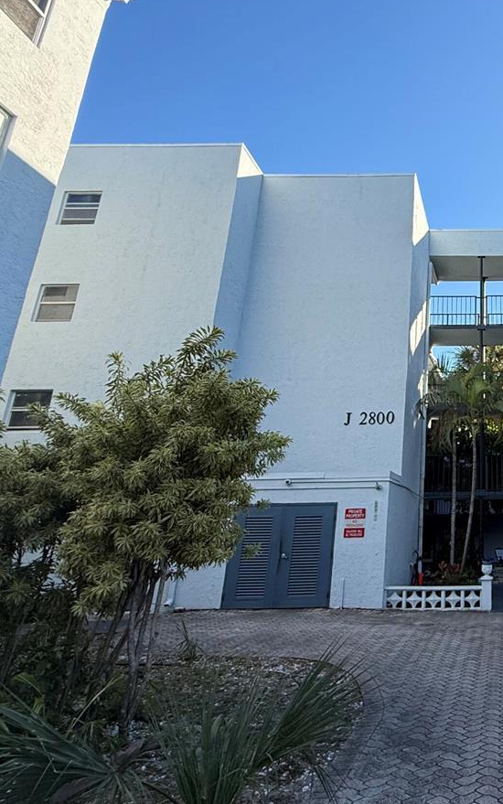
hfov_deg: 39.3
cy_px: 332
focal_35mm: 27
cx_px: 528
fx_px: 592
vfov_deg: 67.9
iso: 50
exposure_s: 1/672
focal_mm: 2.22
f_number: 2.2
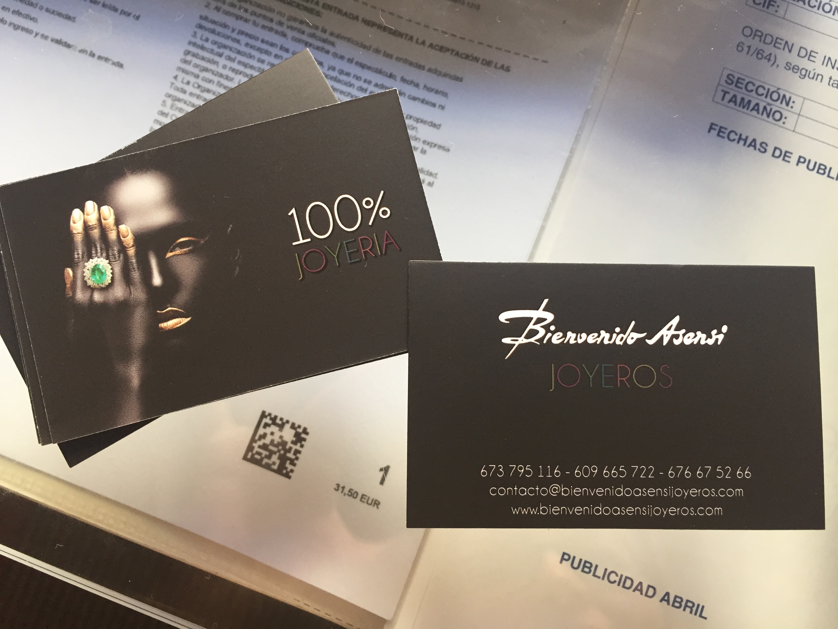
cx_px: 419
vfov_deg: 48.2
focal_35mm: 29
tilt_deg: -84.9
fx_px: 702
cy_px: 314
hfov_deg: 61.7
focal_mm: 4.15
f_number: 2.2
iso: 50
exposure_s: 1/30
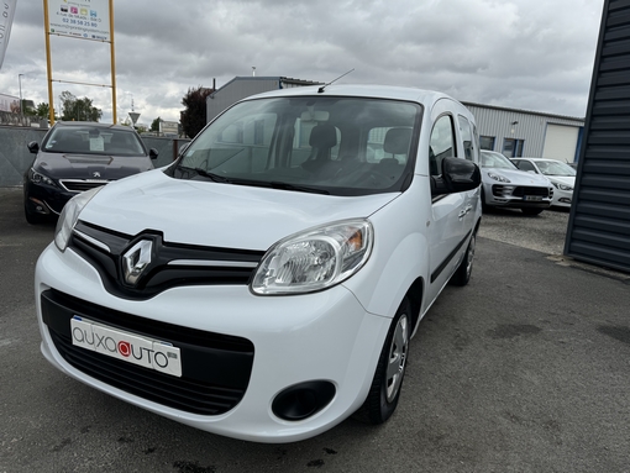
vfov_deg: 56.9
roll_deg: -2.8
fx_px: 437
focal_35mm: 24
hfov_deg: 71.6
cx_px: 315
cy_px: 236
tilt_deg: -10.9
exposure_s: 1/4310
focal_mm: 6.76
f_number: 1.78
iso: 80
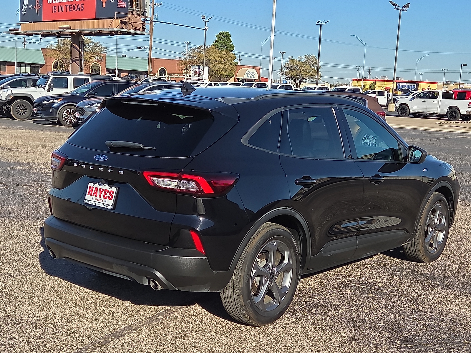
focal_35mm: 50
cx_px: 236
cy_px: 176
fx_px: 680
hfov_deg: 38.2
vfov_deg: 29.1
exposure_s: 1/1429
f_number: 1.8
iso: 25
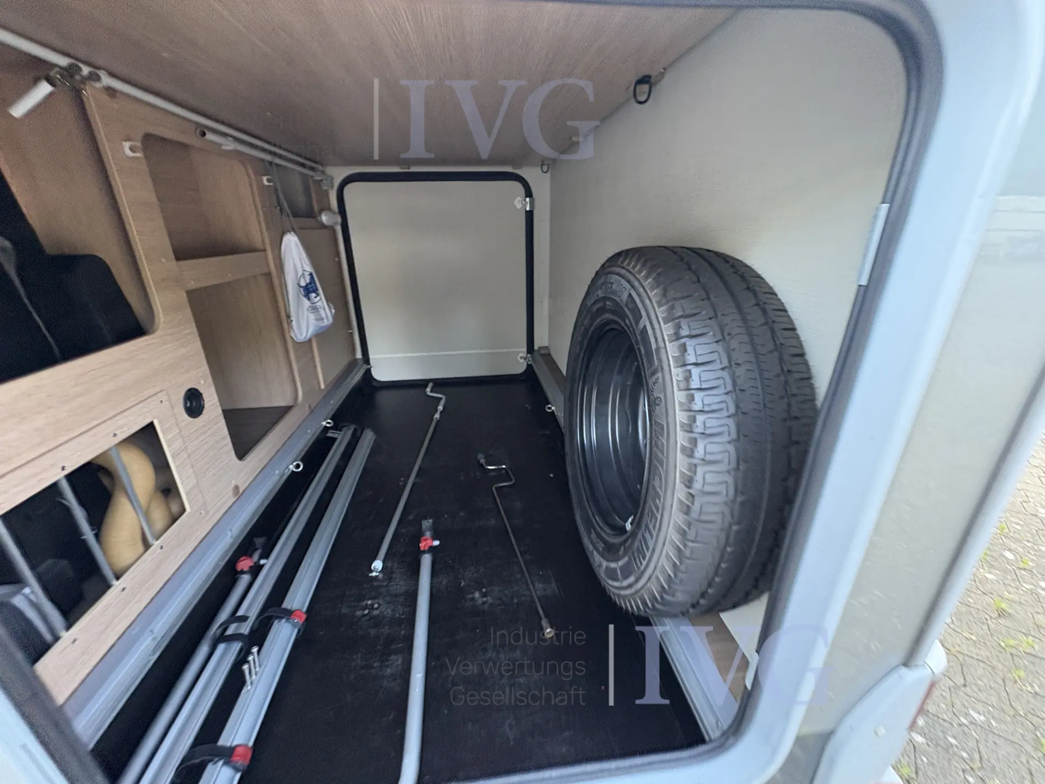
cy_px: 392
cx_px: 522
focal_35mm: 14
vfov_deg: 85.7
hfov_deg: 102.1
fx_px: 423
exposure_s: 1/60
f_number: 2.2
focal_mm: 2.22
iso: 250
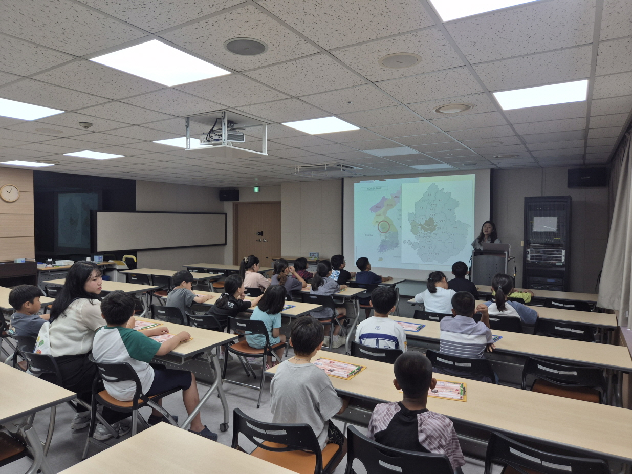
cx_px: 316
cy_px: 237
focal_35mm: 23
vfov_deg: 58.9
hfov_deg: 73.9
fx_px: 420
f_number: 1.8
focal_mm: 5.4
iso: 32
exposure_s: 1/120
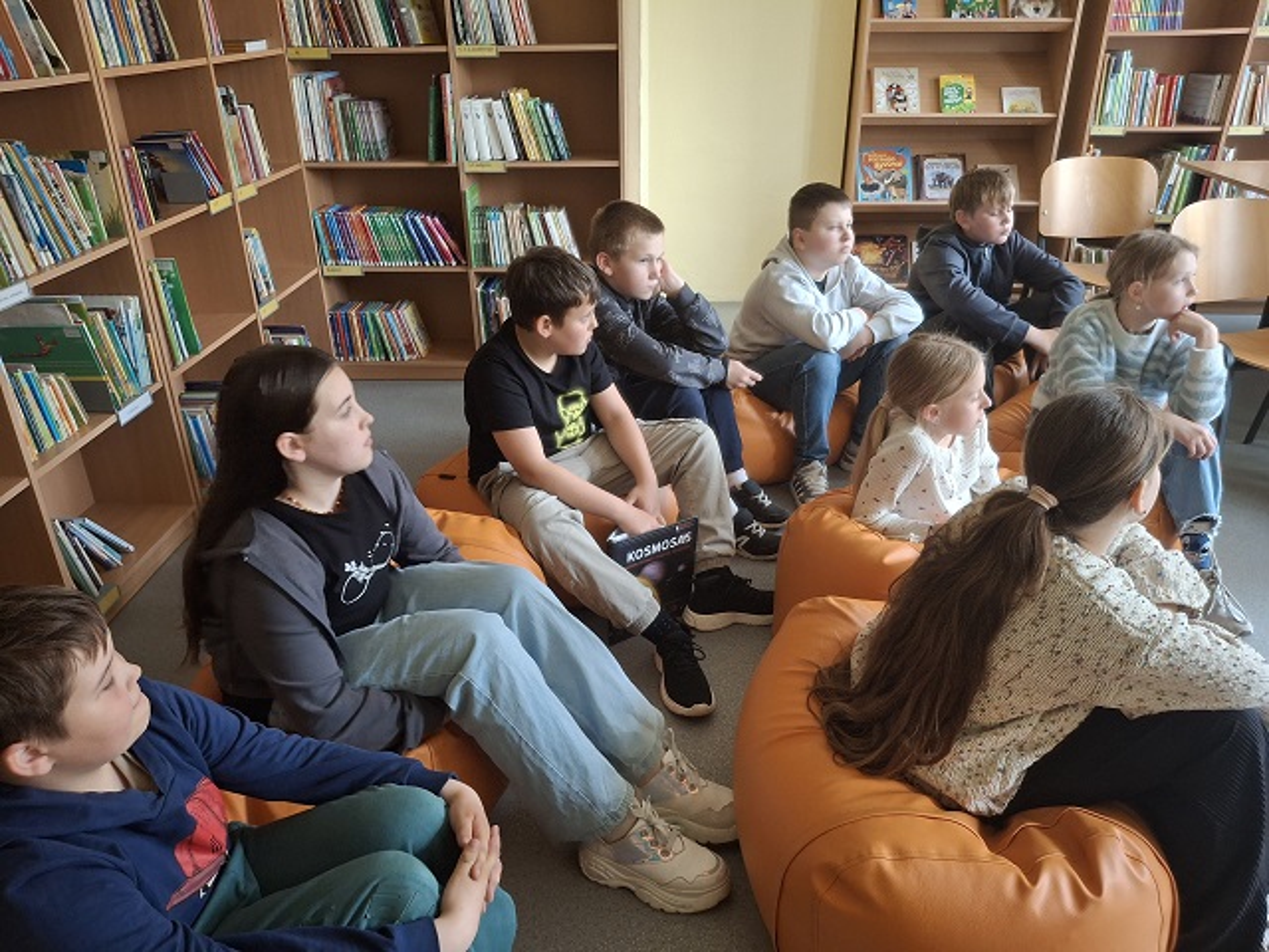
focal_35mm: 25
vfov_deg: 54.9
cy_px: 476
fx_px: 916
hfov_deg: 69.4
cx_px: 634
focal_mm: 4.69
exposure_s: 1/25
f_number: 1.8
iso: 250
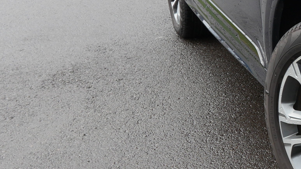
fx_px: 551
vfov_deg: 17.2
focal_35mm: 69
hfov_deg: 22.1
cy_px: 20
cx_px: 509
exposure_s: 1/160
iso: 100
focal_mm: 11
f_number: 6.3
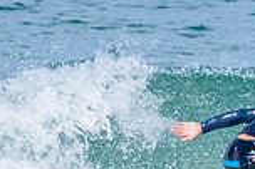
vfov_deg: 0.3
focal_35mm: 4188
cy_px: 198
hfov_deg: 0.5
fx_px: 29633
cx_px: 393
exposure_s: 1/2000
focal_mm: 800
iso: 720
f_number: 11
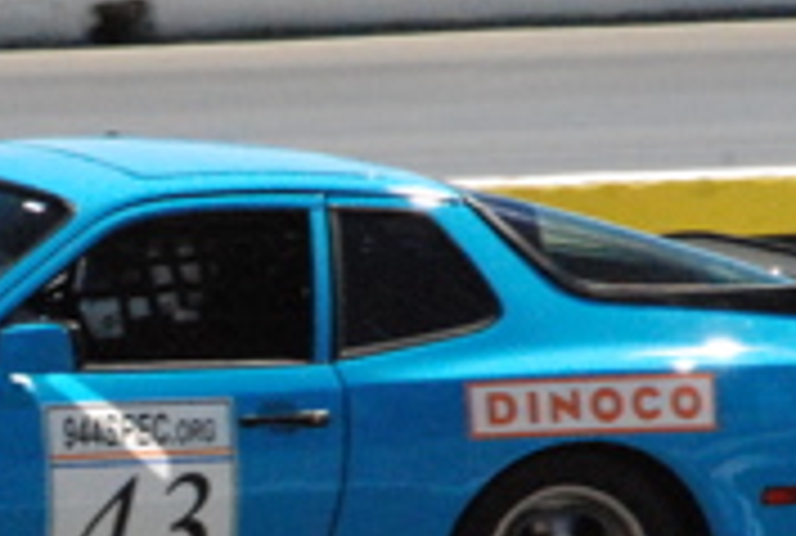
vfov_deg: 1.3
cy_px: 563
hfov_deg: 1.9
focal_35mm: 1082
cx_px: -88
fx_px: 23985
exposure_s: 1/800
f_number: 22
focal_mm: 200
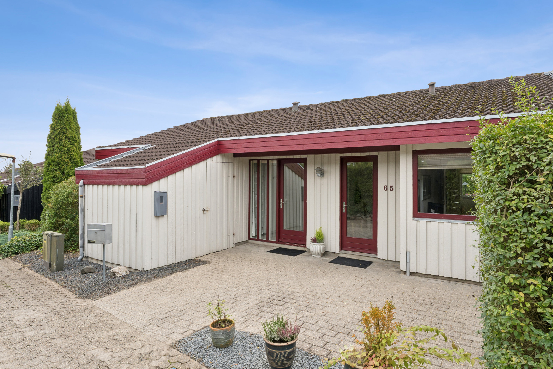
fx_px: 323
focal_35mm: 21
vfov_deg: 59.5
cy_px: 191
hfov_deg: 81.2
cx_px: 275
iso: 320
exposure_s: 1/160
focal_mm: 20
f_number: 10
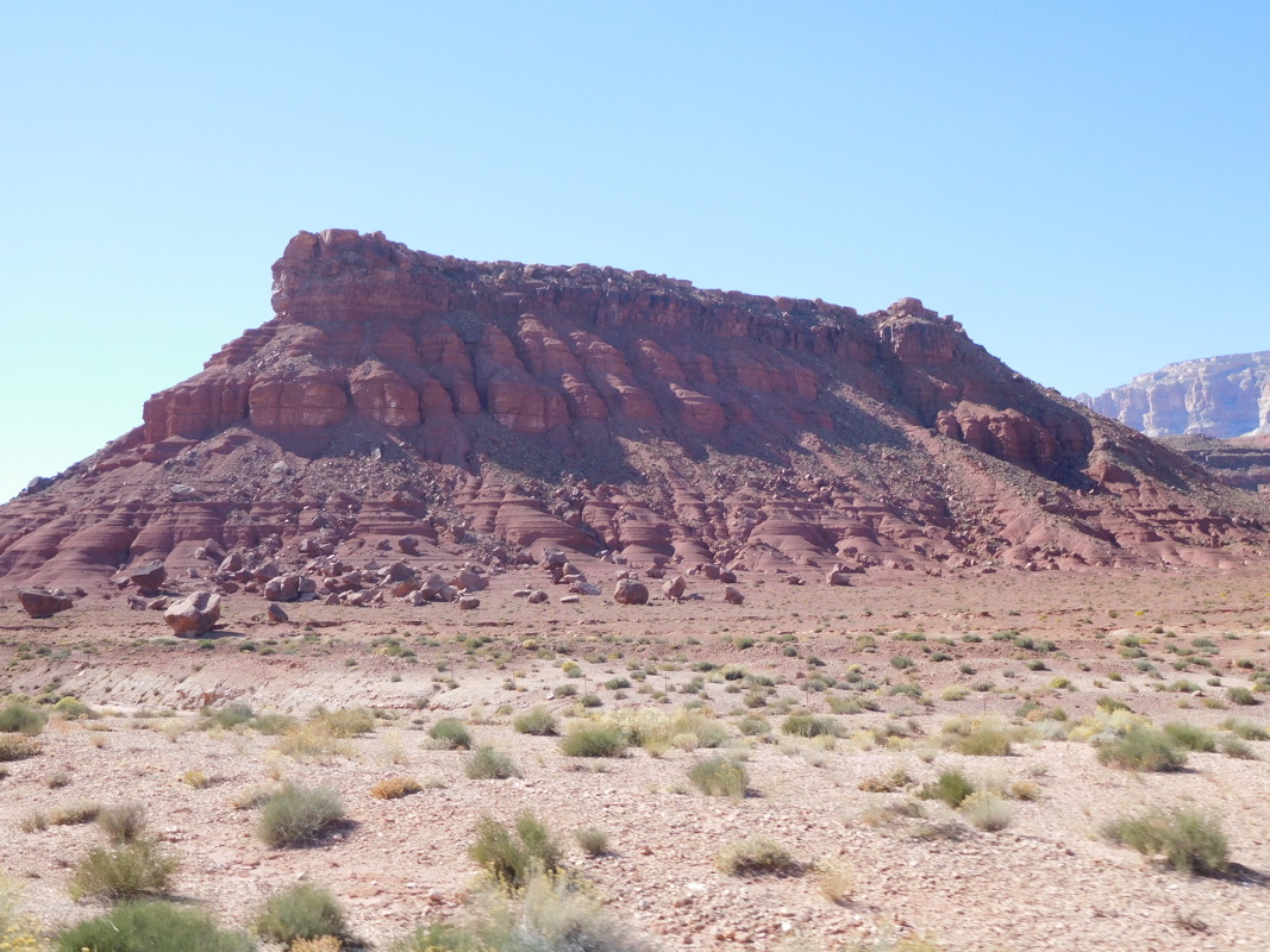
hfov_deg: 46.8
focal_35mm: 40
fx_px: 1467
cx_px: 635
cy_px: 476
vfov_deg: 36.0
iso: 125
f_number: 3.9
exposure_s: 1/500
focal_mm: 7.1
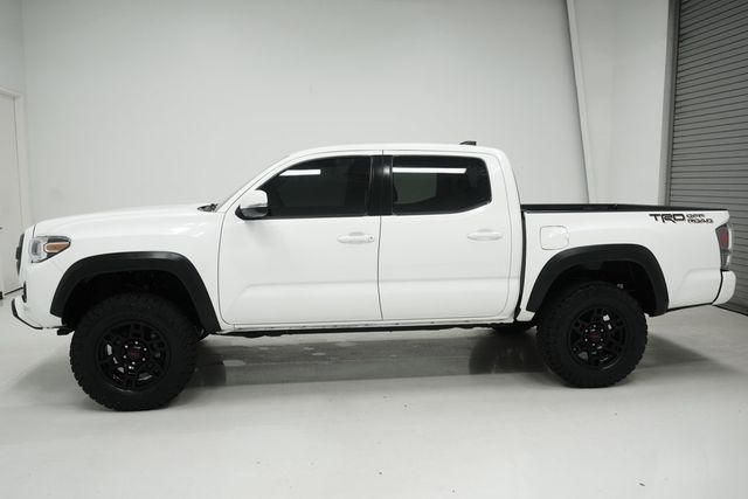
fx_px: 582
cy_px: 250
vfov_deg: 46.4
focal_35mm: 28
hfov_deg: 65.5
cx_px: 374
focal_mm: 19
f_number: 5.6
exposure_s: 1/200
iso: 500
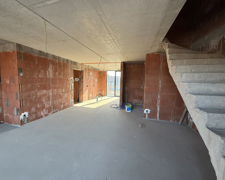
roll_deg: -1.0
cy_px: 88
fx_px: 100
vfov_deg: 84.0
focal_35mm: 15
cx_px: 110
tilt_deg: -4.0
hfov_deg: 96.8
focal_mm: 2.22
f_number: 2.2
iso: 64
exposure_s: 1/103
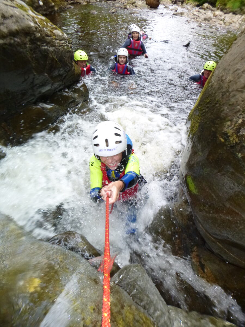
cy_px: 164
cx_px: 122
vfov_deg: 69.4
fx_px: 236
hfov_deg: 54.9
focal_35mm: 25
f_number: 3.9
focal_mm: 4.5
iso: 200
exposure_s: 1/125
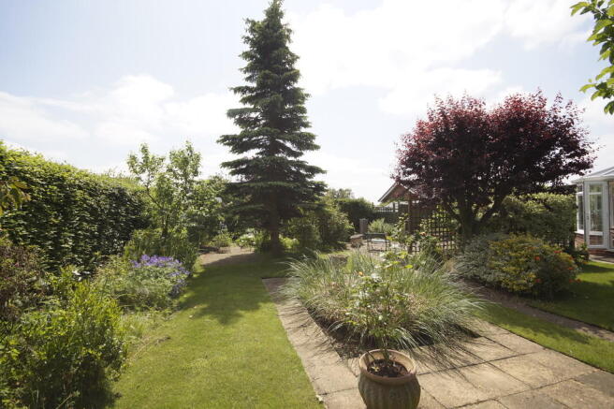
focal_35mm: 15
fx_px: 256
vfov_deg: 77.3
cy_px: 204
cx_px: 307
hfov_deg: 100.4
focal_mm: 10
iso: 100
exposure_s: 1/200
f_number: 7.1
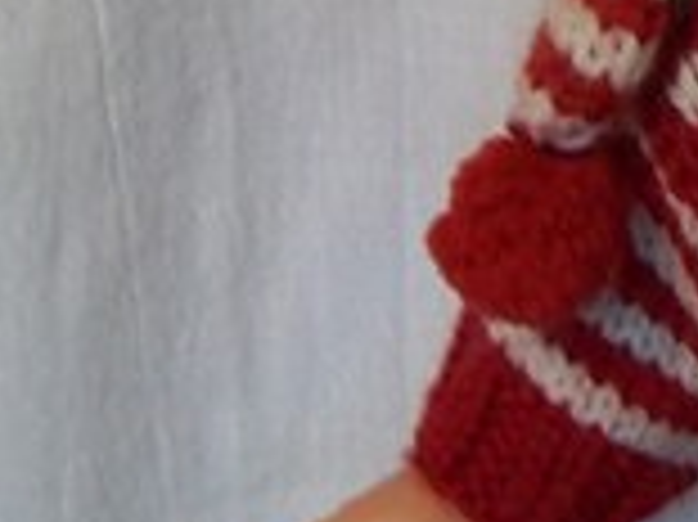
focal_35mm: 132
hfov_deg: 13.4
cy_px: -310
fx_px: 2660
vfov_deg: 10.7
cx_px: 1256
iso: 160
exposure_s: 1/25
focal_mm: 5.7
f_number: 2.9
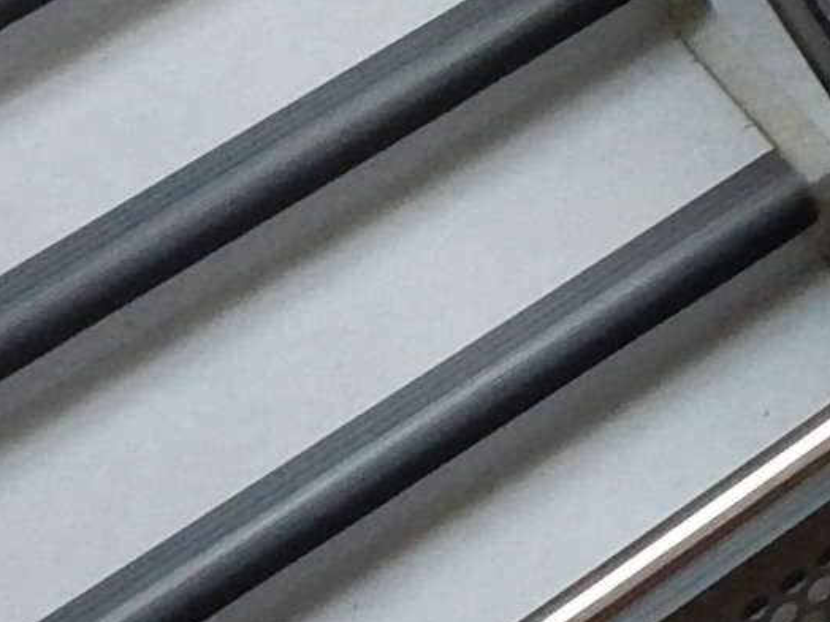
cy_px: -1143
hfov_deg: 8.8
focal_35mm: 187
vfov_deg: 7.2
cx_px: 2455
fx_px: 4484
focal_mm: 5.4
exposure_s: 1/30
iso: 250
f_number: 4
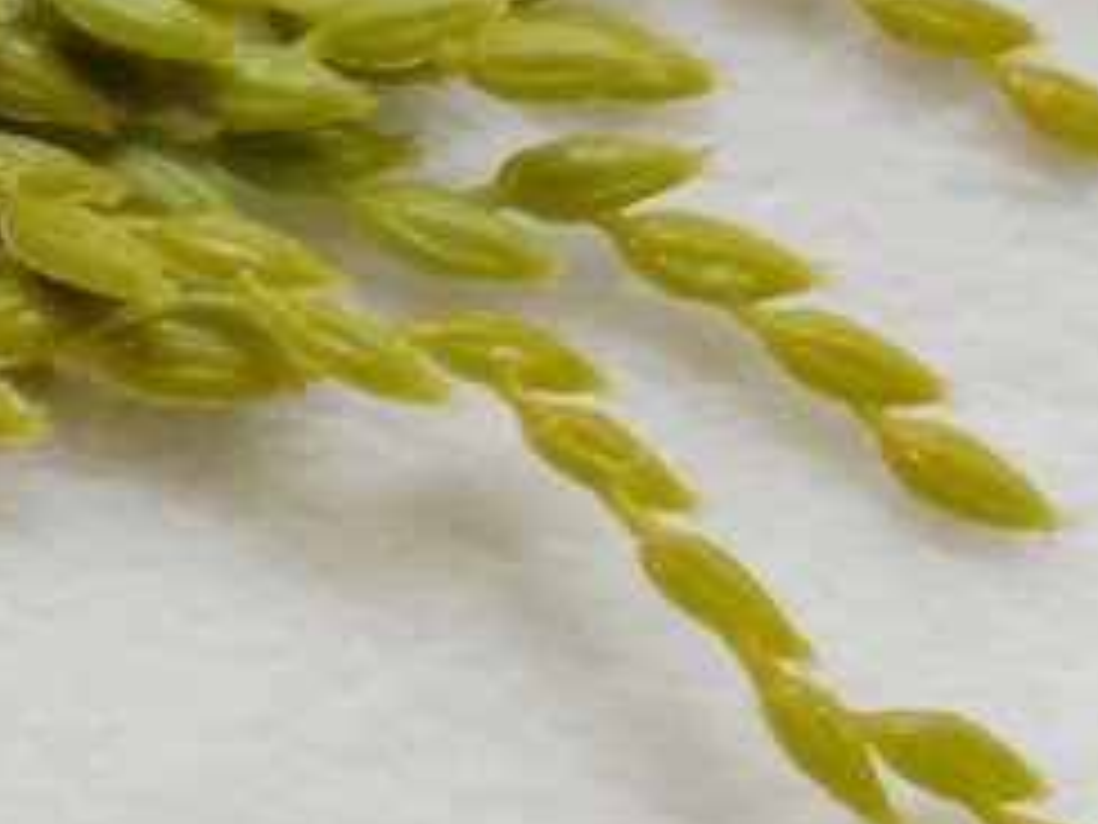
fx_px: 5075
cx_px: 297
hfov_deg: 12.3
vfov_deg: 8.4
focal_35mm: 160
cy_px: 2015
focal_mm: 3.65
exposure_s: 1/33.3
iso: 335
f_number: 2.2
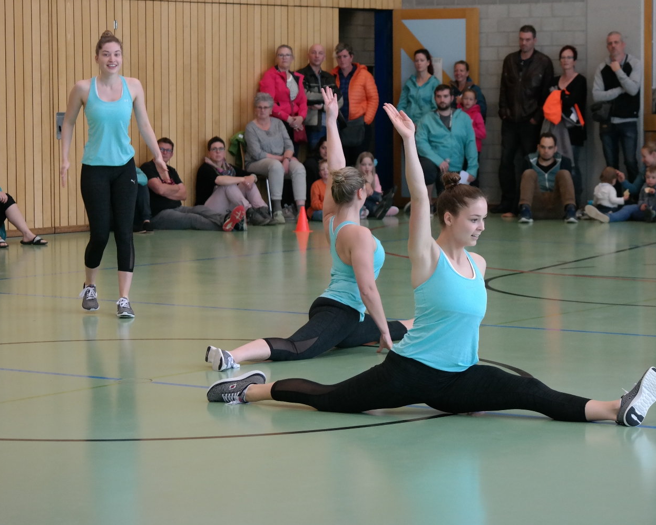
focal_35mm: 129
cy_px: 252
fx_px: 2505
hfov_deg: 14.9
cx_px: 391
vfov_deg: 12.0
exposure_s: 1/100
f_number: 4.5
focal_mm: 70
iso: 1600
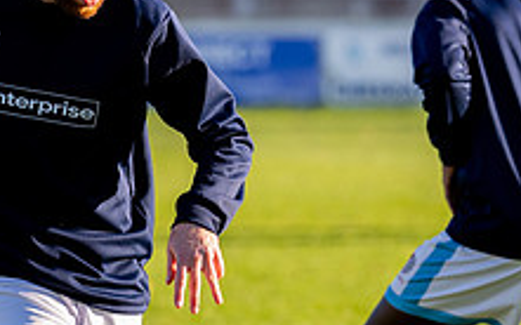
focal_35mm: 515
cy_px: 273
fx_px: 7311
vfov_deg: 2.5
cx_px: 91
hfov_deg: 4.1
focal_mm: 135
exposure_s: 1/2500
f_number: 2.8
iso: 400
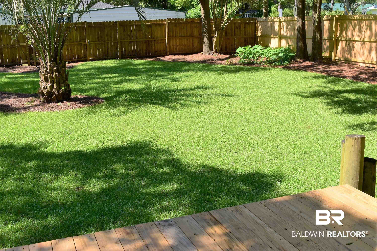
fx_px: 440
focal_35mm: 42
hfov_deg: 46.4
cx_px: 188
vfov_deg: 31.9
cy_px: 126
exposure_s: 1/400
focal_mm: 28
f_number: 11
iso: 400
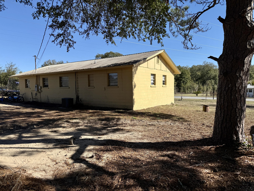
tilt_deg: -1.9
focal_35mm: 24
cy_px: 96
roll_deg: +0.4
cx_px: 127
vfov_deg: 56.8
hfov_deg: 71.6
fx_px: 176
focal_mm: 6.76
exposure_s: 1/8130
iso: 80
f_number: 1.78
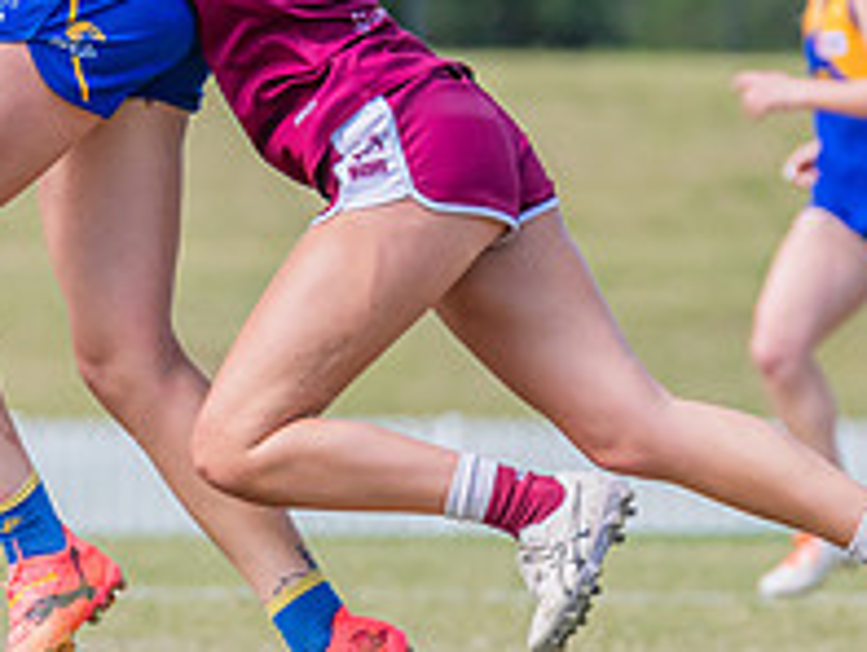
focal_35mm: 1190
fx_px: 29823
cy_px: 157
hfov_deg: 1.7
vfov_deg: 1.3
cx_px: 3
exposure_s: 1/1250
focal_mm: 380
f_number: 8
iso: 800
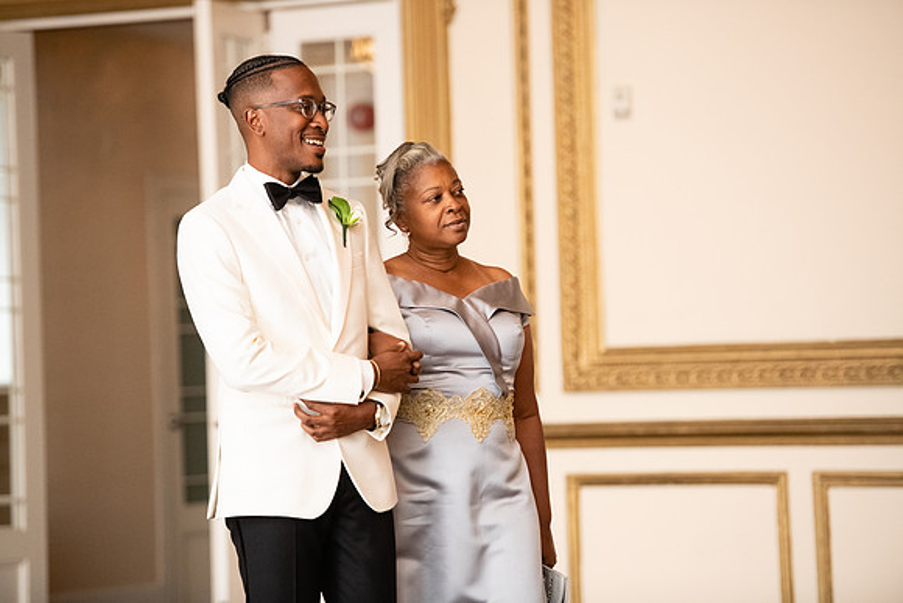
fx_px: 3889
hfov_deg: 13.2
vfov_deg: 8.9
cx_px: 452
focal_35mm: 155
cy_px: 302
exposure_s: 1/400
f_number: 2.8
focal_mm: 155
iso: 3200
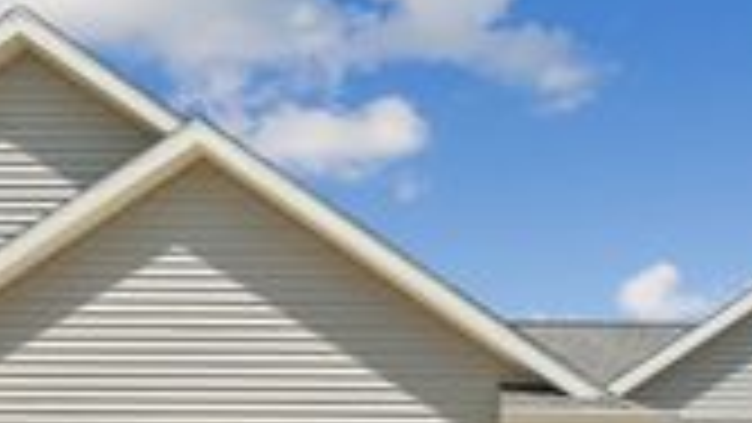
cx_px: 432
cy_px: 547
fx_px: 1376
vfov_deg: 16.5
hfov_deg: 30.5
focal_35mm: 69
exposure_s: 1/1250
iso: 400
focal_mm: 22
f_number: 9
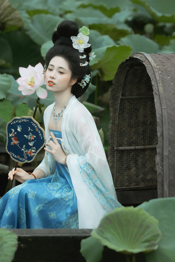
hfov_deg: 9.5
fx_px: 1057
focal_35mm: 145
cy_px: 131
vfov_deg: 14.2
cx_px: 88
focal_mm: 145
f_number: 2.8
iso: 100
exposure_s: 1/800
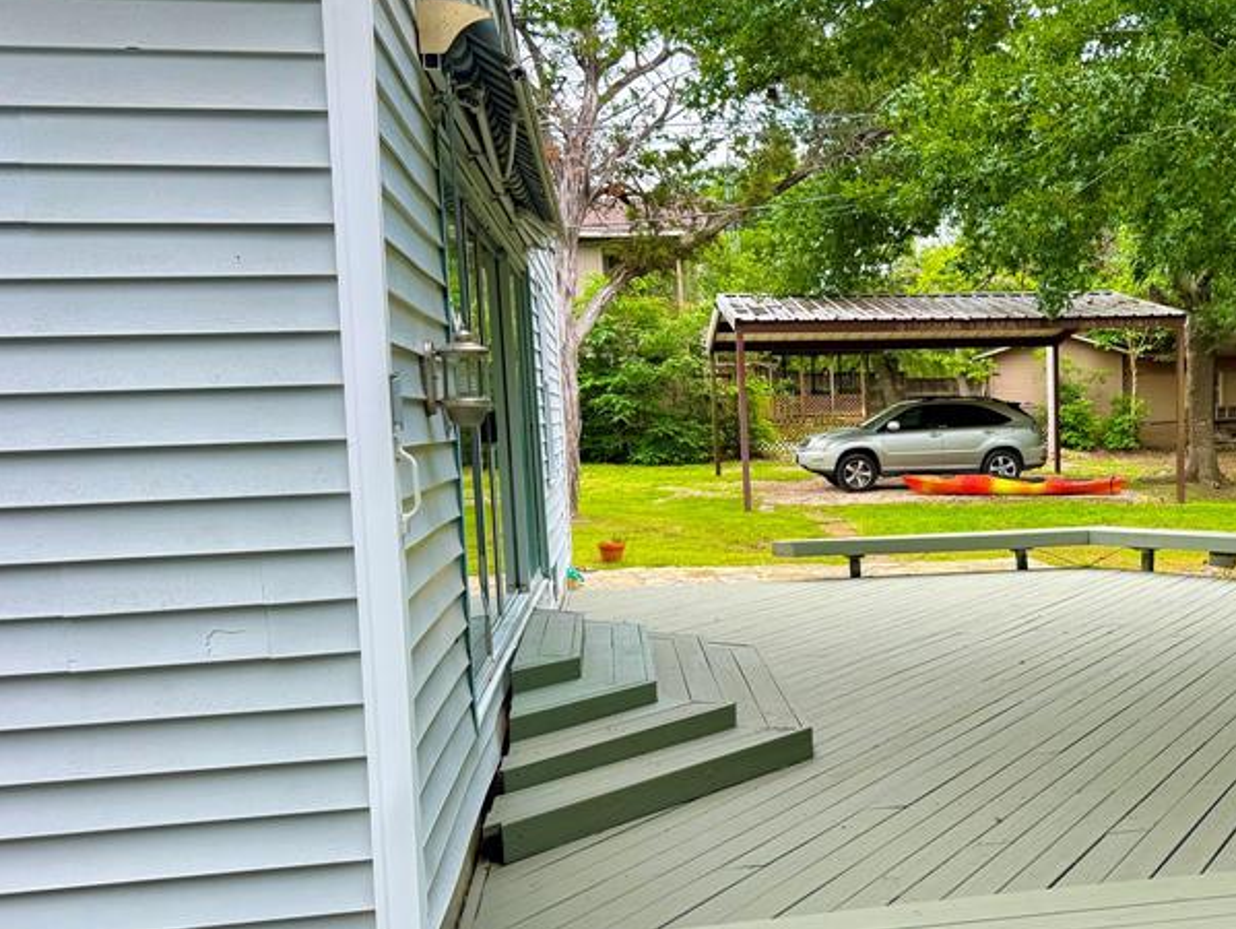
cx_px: 988
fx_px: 1465
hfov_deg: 43.6
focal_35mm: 41
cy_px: 566
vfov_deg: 35.0
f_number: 1.78
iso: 80
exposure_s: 1/702
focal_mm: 6.76
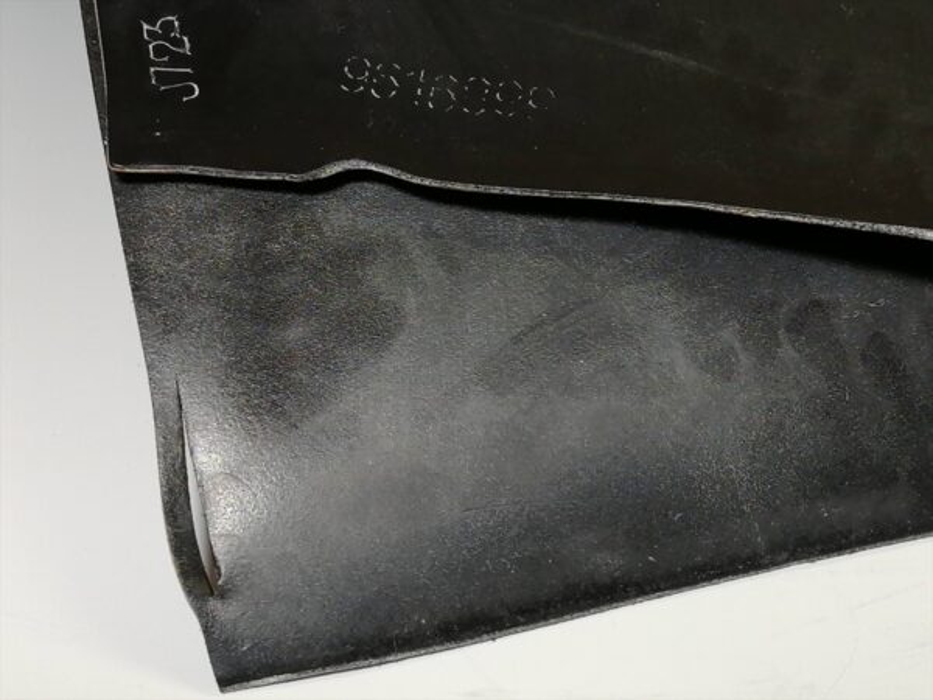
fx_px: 1509
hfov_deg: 34.3
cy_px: 350
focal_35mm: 56
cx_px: 466
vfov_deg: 26.1
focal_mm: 3.62
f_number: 1.8
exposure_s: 1/30
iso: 80
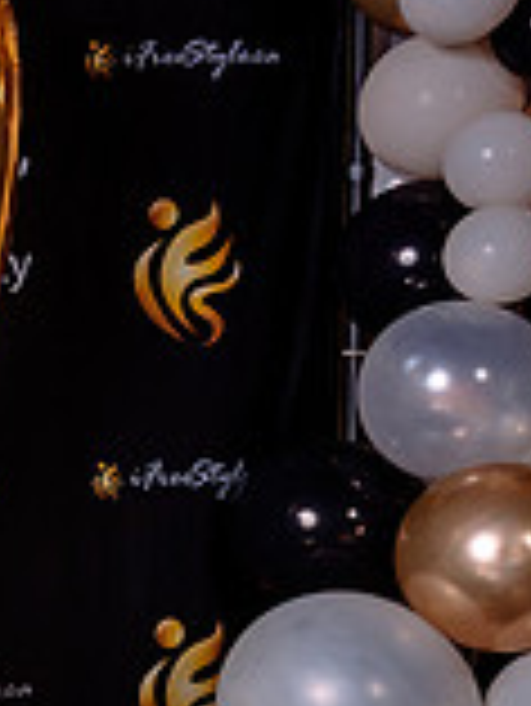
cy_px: 562
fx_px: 2206
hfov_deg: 12.2
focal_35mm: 108
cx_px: -518
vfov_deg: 18.0
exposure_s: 1/100
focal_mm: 29
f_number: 4
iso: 200
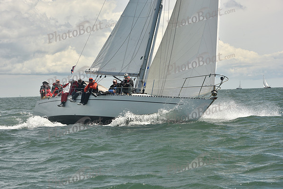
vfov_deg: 11.8
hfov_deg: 17.6
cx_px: 142
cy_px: 94
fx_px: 912
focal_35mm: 116
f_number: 11
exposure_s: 1/800
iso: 320
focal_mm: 116
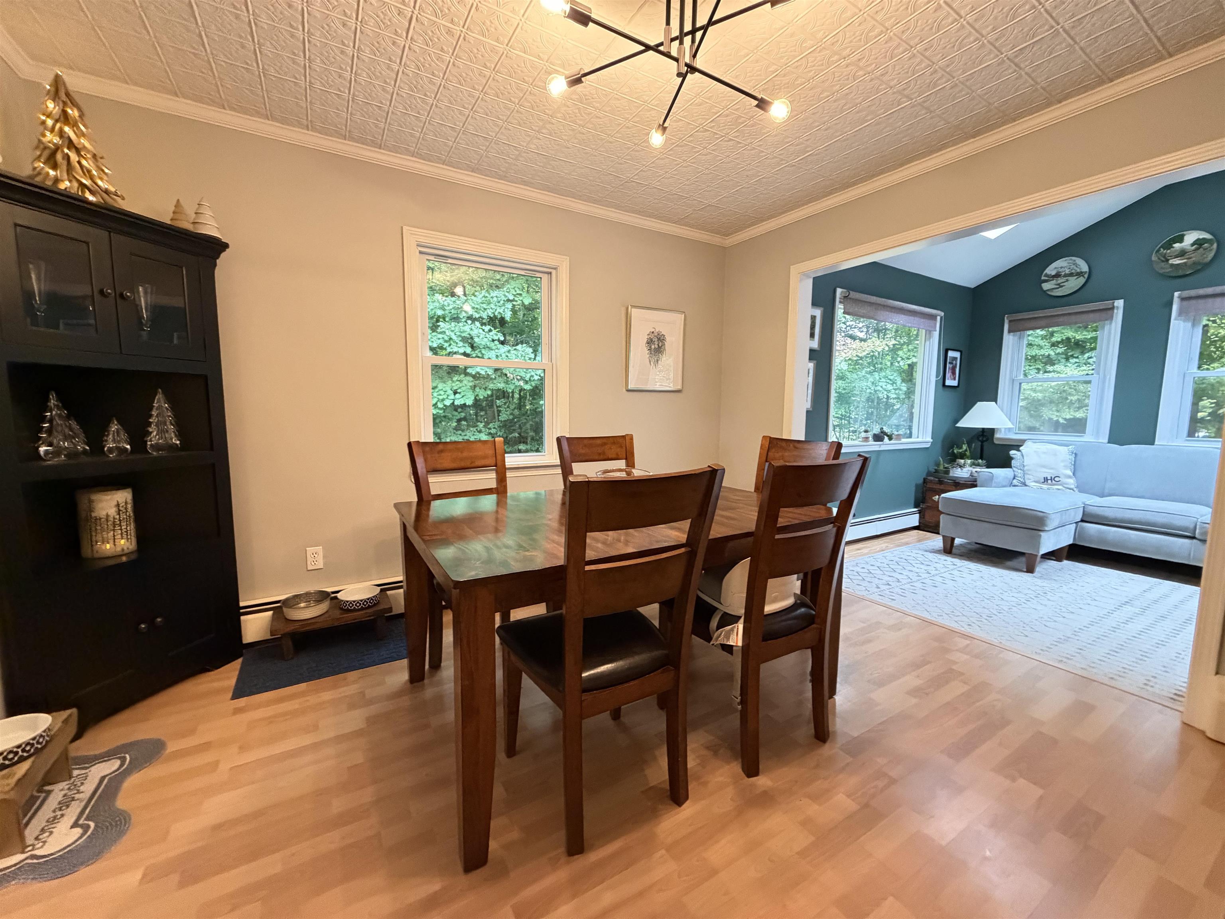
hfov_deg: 102.1
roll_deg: +0.1
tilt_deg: -5.4
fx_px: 495
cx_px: 612
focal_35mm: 14
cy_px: 460
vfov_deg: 85.7
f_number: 2.2
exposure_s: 1/60
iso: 800
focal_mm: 2.22
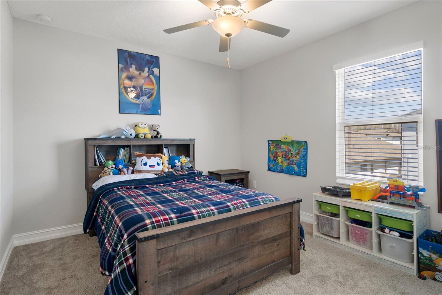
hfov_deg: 90.0
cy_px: 148
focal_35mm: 18
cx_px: 221
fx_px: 221
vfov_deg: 67.4
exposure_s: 1/2
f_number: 9
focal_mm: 18
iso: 320
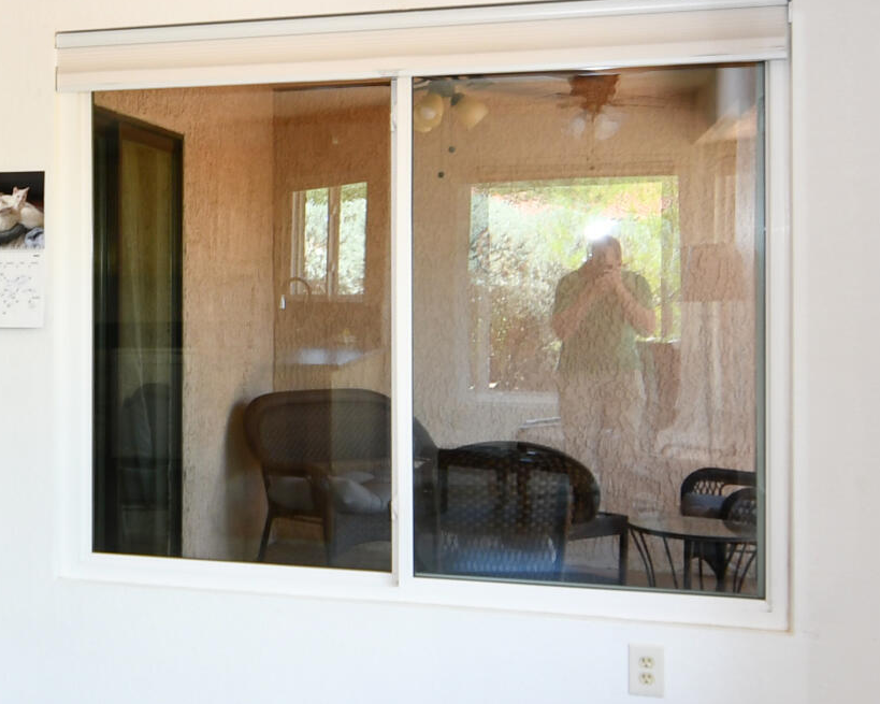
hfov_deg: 31.4
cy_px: 269
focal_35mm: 55
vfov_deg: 27.5
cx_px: -11
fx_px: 1432
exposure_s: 1/80
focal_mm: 11
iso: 200
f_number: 4.5
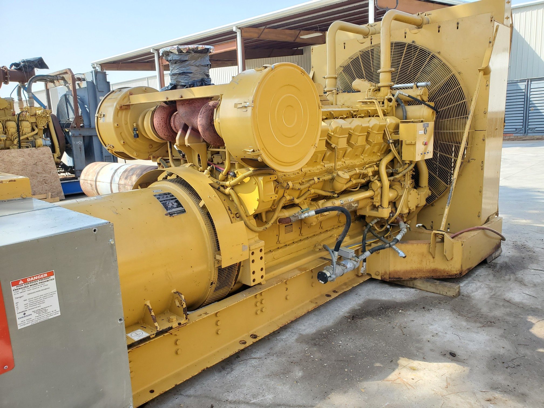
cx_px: 272
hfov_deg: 67.3
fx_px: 409
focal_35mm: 26
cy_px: 204
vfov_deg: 53.1
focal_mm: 4.3
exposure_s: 1/314
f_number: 2.4
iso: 50
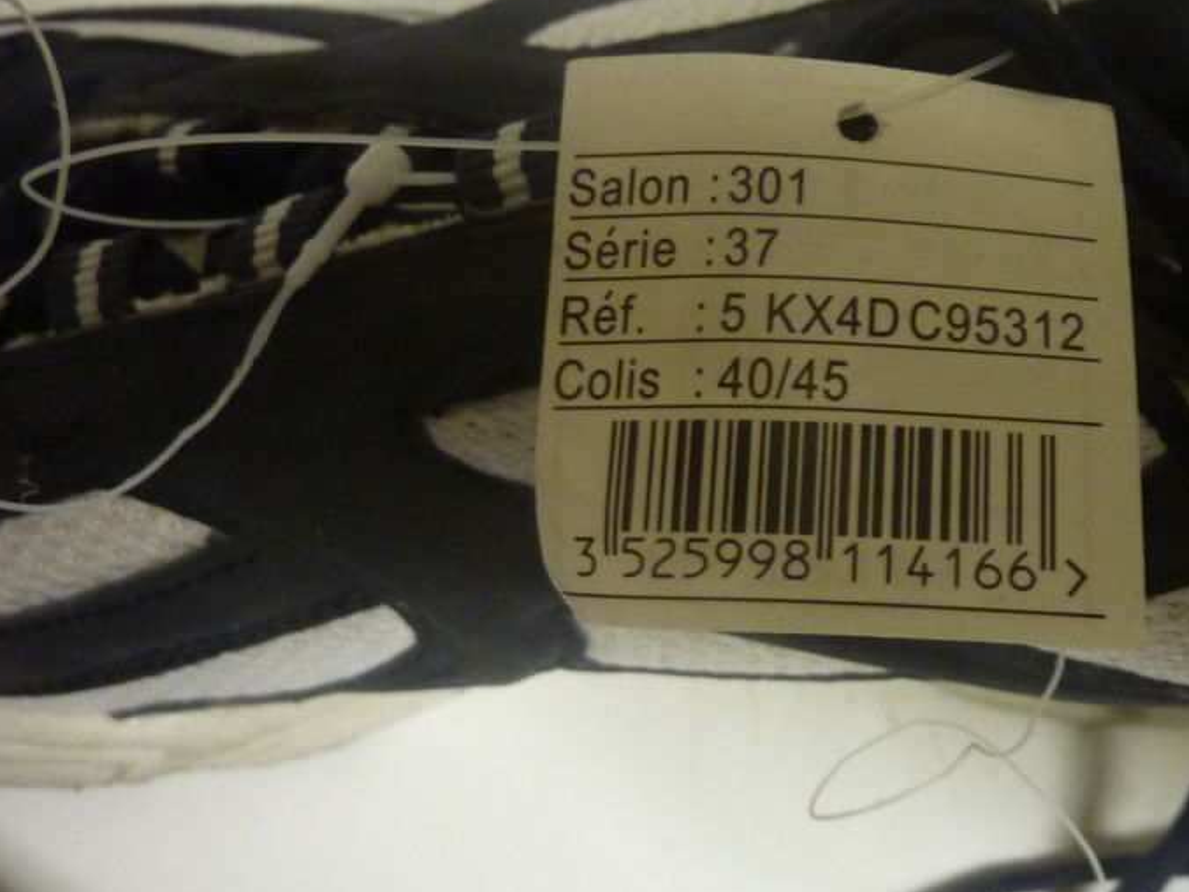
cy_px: 406
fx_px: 1271
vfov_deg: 38.6
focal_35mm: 37
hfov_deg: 48.8
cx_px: 837
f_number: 3.3
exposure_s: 1/15
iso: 400
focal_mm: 4.1
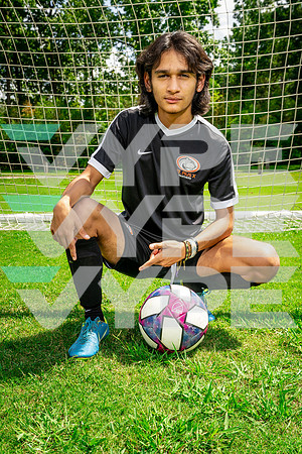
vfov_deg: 43.6
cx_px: 151
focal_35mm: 45
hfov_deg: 29.9
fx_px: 566
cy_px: 227
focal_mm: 45
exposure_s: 1/125
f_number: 10
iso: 100
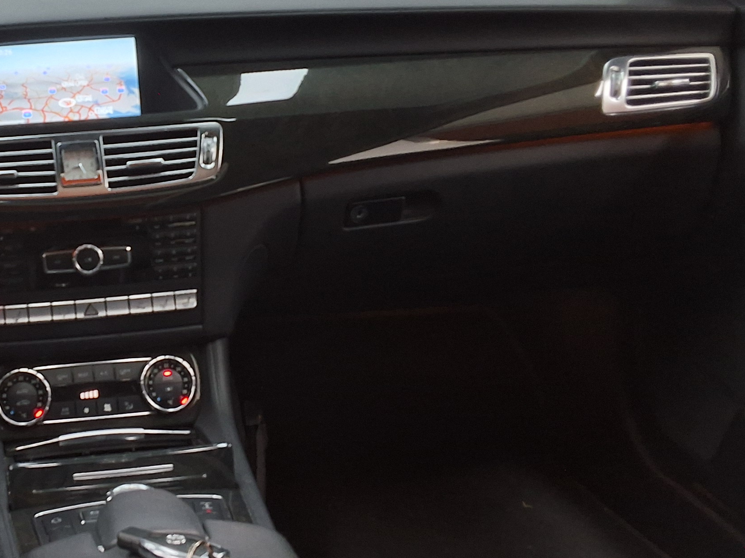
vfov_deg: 26.3
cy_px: 159
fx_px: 1184
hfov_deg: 33.0
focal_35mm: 55
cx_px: 60
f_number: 1.9
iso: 125
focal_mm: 2.91
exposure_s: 1/40
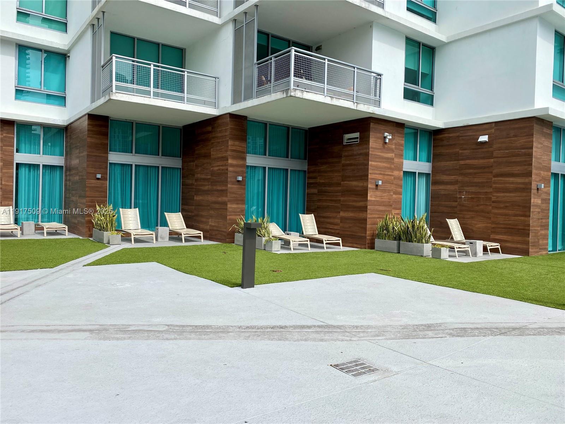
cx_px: 282
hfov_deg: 67.3
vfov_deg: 53.1
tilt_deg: -0.7
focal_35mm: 26
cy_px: 212
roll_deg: -2.6
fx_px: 424
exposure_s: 1/2890
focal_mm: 4.25
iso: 32
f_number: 1.8
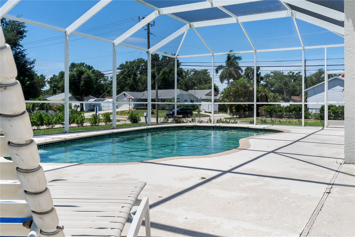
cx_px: 178
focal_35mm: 35
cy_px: 118
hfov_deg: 54.4
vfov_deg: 37.9
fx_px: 345
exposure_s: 1/45
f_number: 22
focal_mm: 35
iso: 320
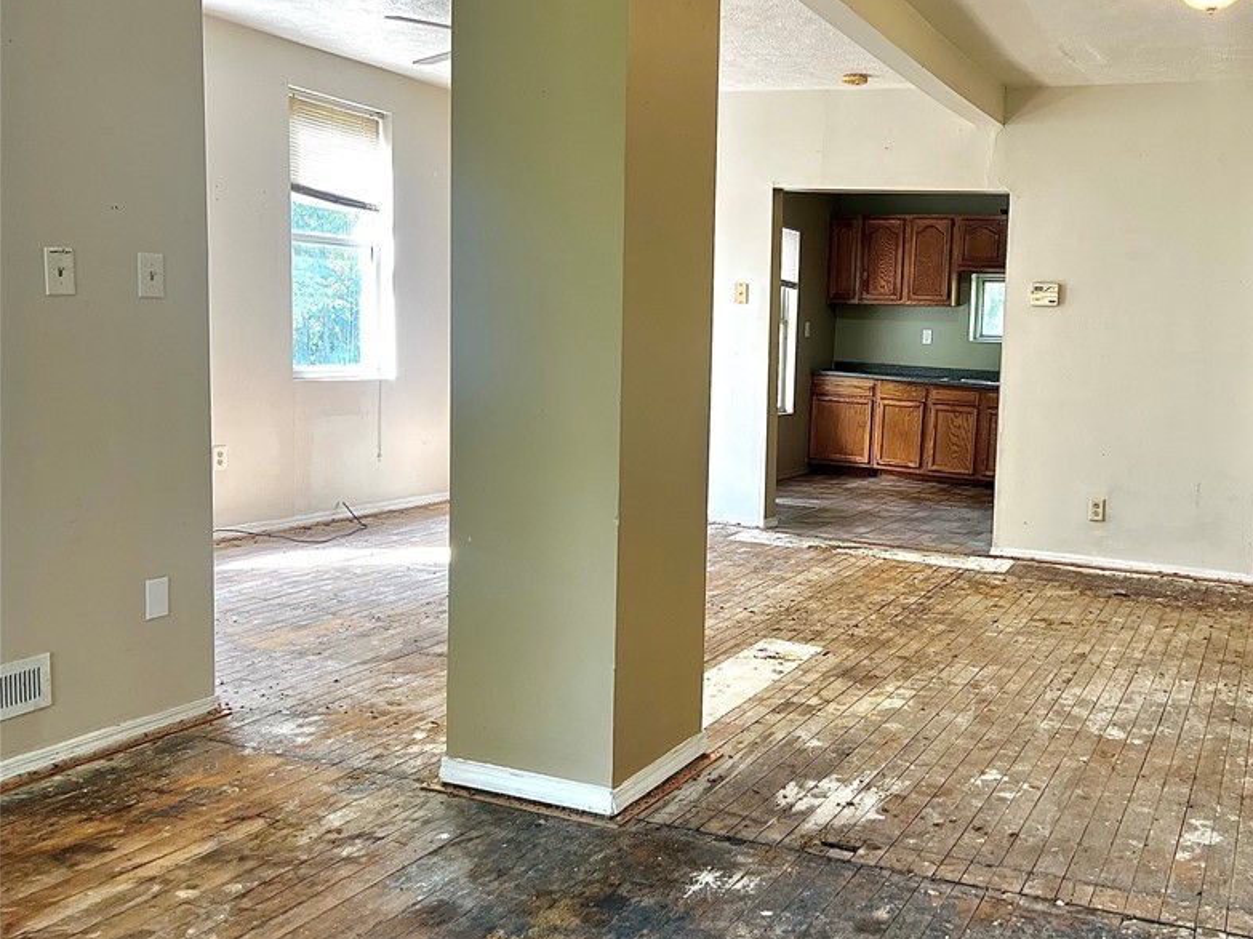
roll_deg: -2.0
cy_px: 432
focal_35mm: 34
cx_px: 818
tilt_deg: -6.1
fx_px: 1231
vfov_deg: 41.8
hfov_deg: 53.1
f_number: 1.5
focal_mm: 5.7
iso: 100
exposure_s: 1/120
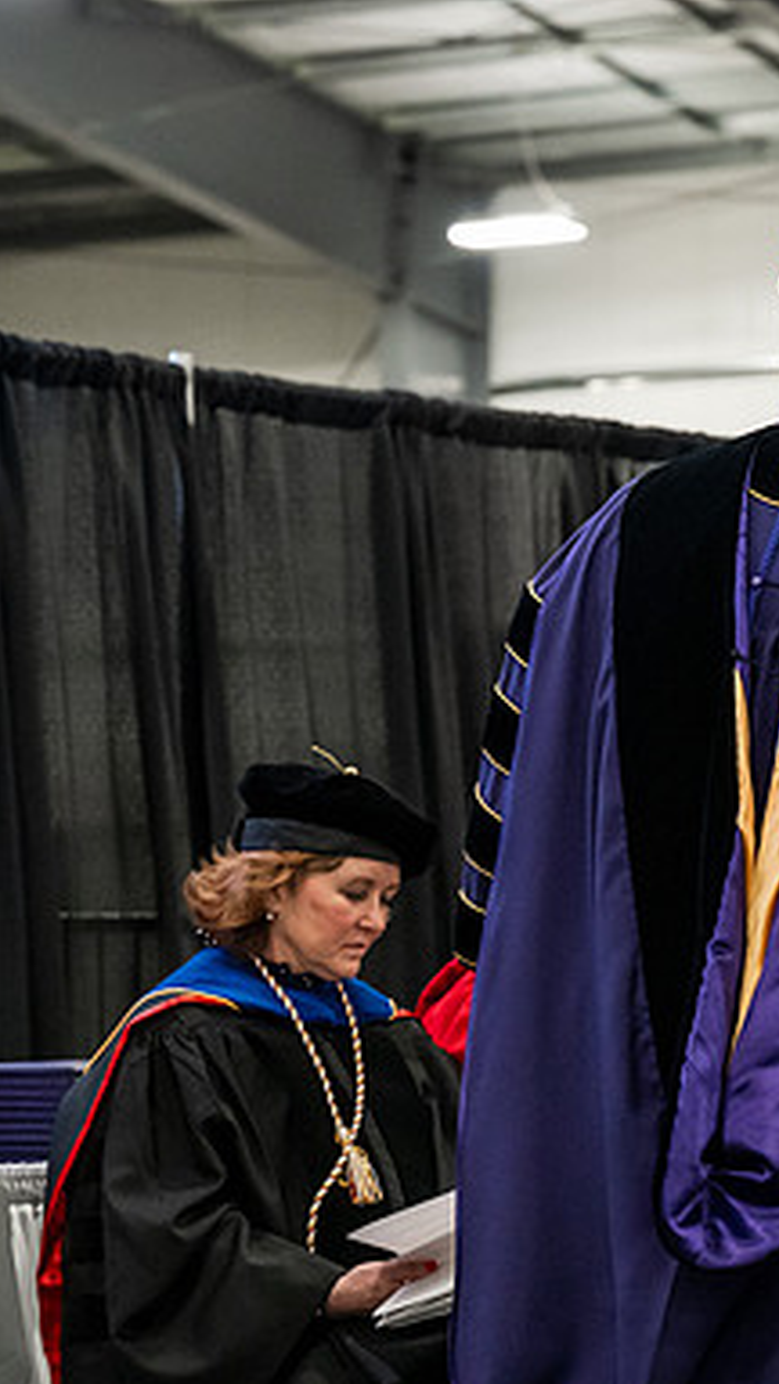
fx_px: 4994
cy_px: 694
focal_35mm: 136
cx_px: 1003
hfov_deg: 8.8
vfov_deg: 15.8
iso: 6400
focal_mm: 86
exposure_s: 1/250
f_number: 5
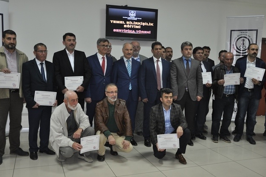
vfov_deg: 34.5
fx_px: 284
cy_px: 88
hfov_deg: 50.1
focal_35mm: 39
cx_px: 133
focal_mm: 25
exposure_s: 1/60
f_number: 3.8
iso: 800
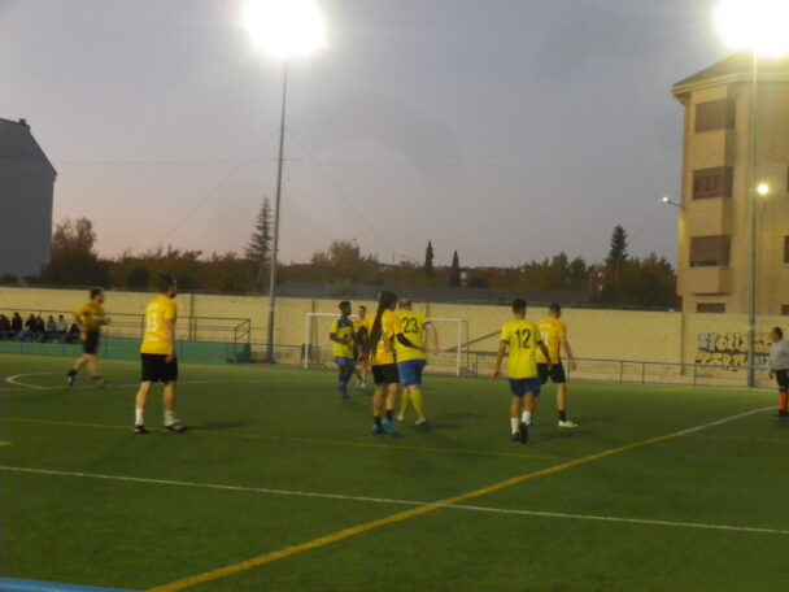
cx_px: 394
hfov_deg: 28.2
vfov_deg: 21.3
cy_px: 296
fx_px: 1573
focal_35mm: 69
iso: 640
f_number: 4.7
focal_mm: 12.3
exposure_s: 1/25
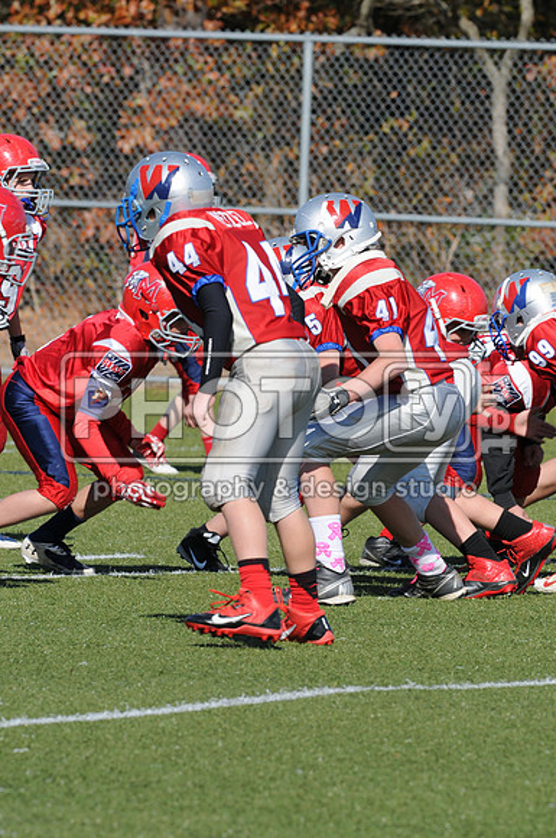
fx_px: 10455
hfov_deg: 3.0
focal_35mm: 450
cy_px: 419
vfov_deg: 4.6
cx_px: 278
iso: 200
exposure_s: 1/500
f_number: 10
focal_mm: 300
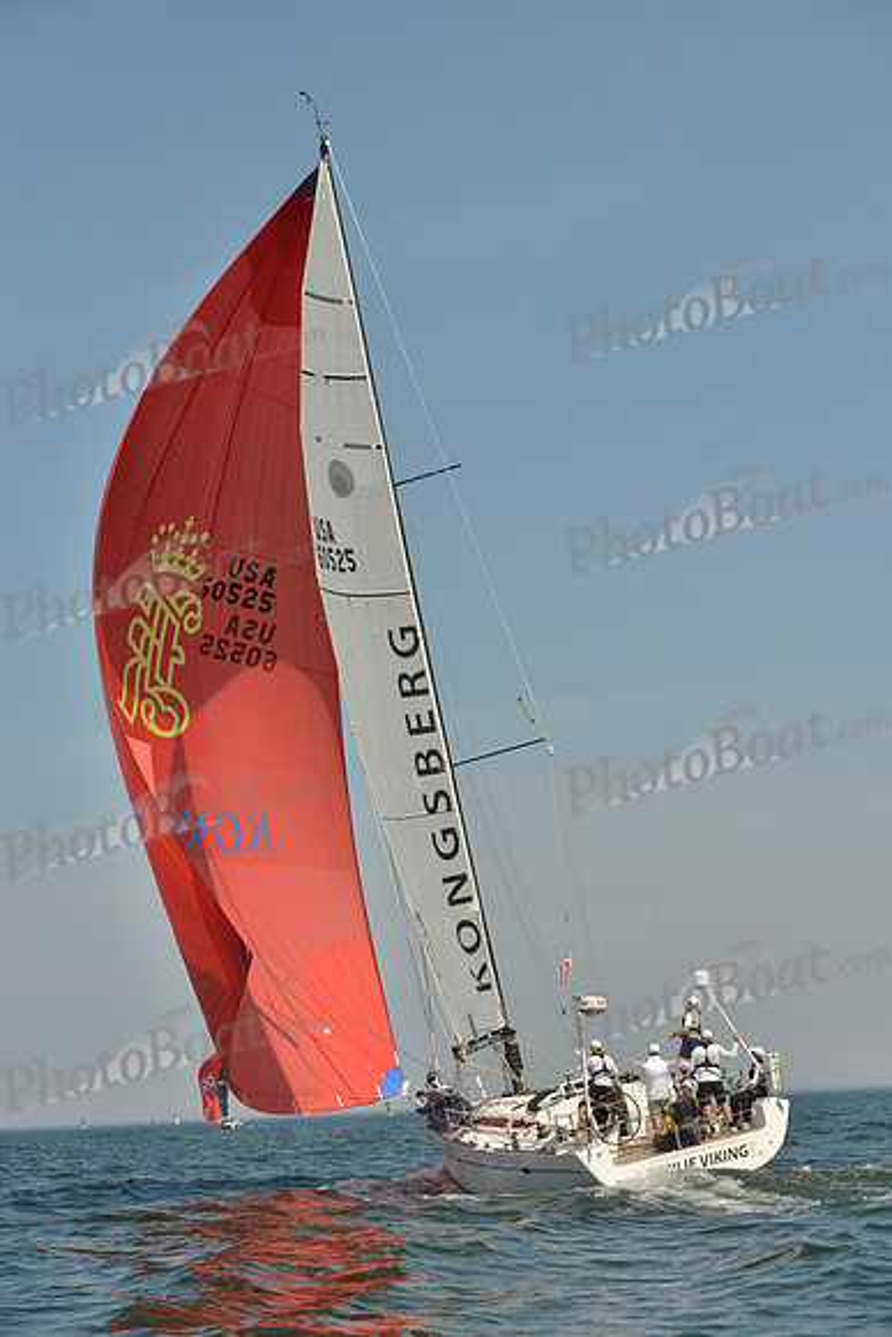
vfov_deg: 28.8
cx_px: 446
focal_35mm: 70
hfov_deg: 19.5
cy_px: 668
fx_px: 2600
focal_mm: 70
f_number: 8
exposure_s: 1/1250
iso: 200
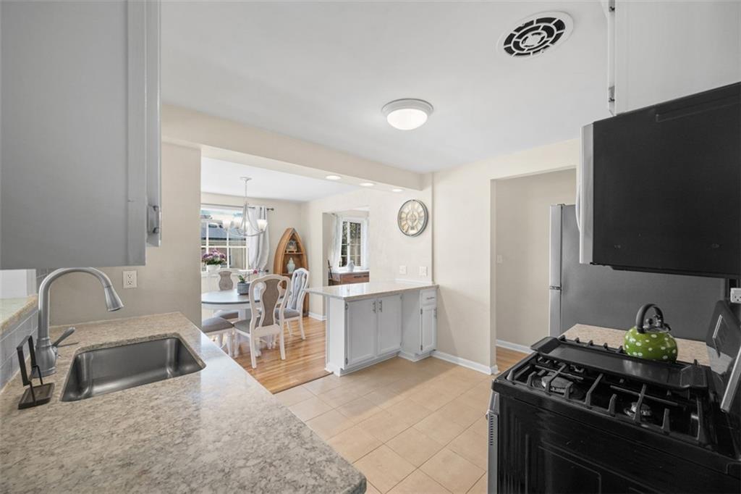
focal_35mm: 14
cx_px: 370
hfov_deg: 104.3
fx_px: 288
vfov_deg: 81.2
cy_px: 247
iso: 400
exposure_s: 1/1.67
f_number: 8
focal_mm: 14
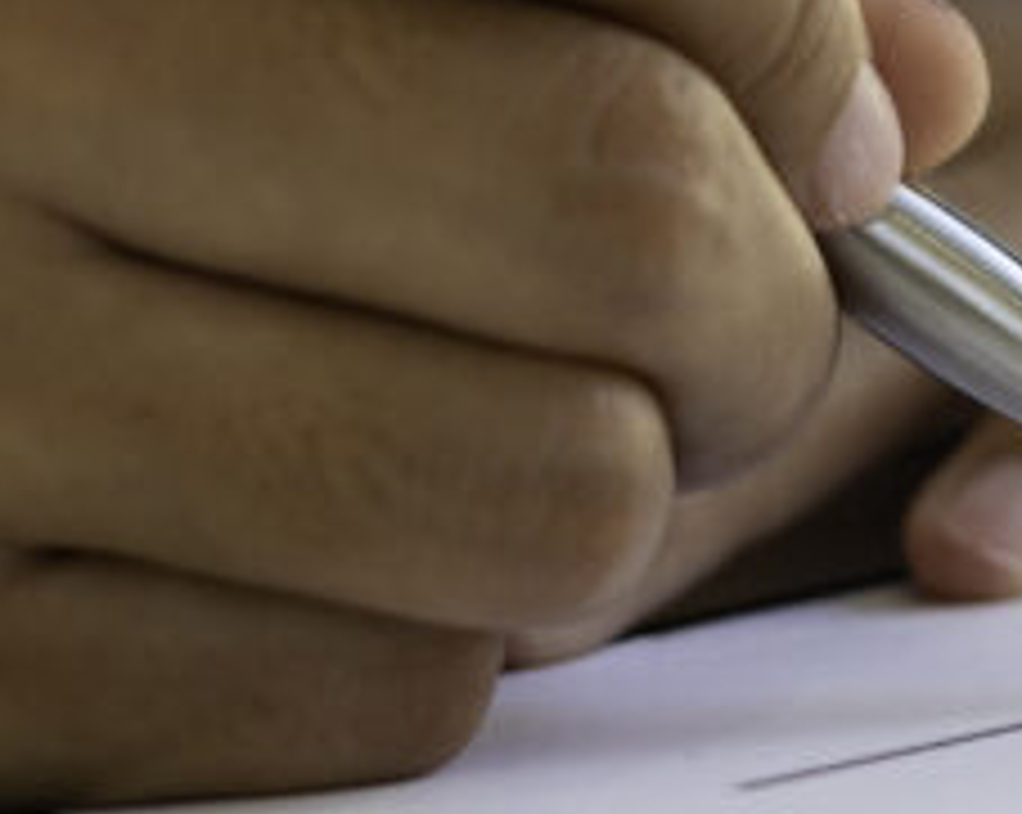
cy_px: 47
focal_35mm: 212
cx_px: 1621
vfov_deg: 7.3
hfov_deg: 8.9
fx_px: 6404
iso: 100
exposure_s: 1/100
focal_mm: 50
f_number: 3.2
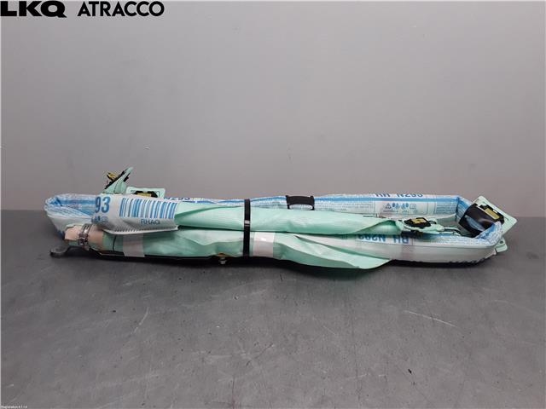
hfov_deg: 63.4
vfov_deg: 49.7
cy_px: 204
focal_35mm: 28
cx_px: 273
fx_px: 442
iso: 100
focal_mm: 2.91
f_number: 1.9
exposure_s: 1/275
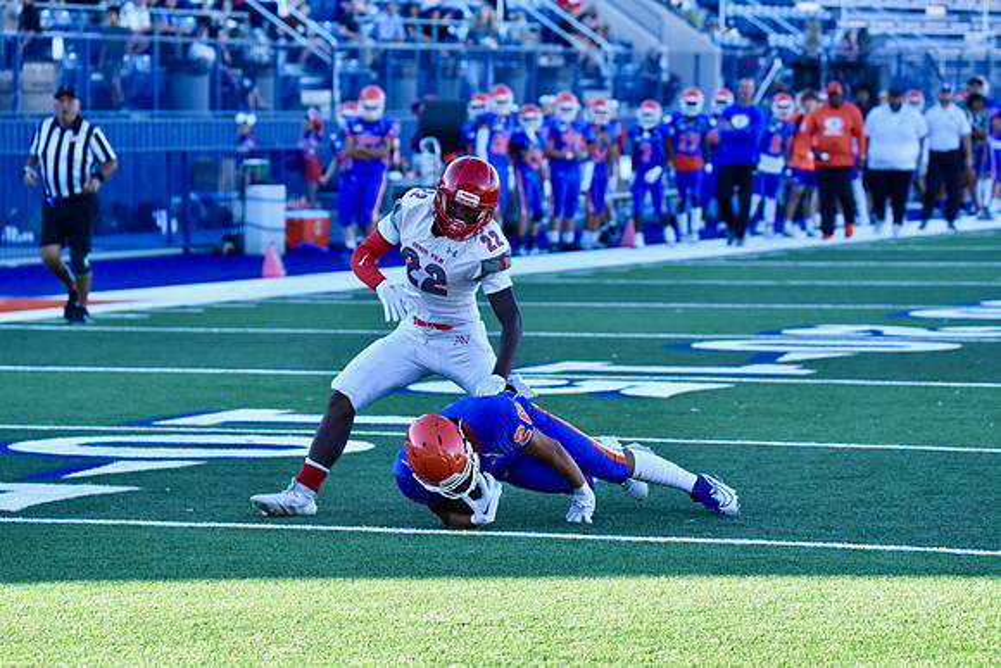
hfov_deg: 12.8
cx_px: 500
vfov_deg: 8.6
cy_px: 334
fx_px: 4450
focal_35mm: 160
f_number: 5.6
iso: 5600
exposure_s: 1/4000
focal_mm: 160
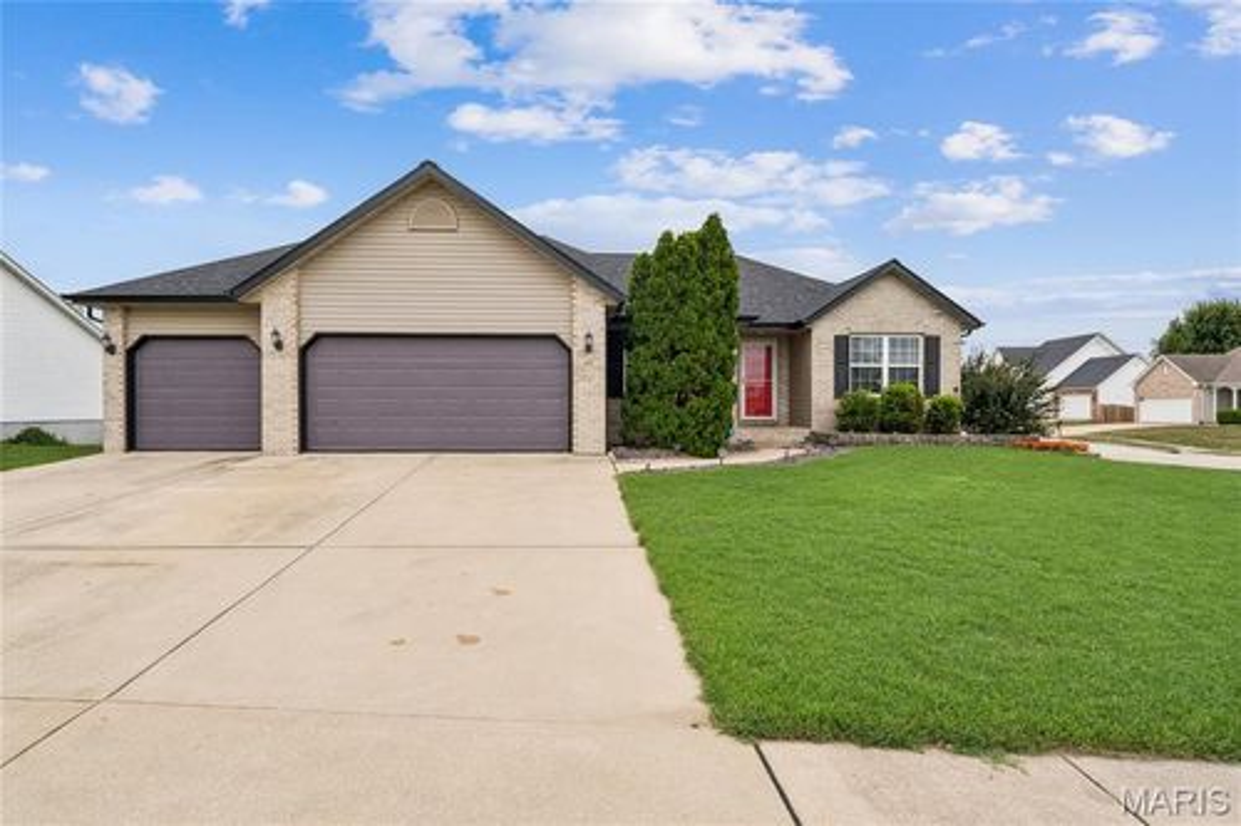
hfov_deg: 83.1
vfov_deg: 61.1
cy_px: 413
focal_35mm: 20
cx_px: 620
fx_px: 700
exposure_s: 1/13
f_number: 22
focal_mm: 20.3
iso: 100
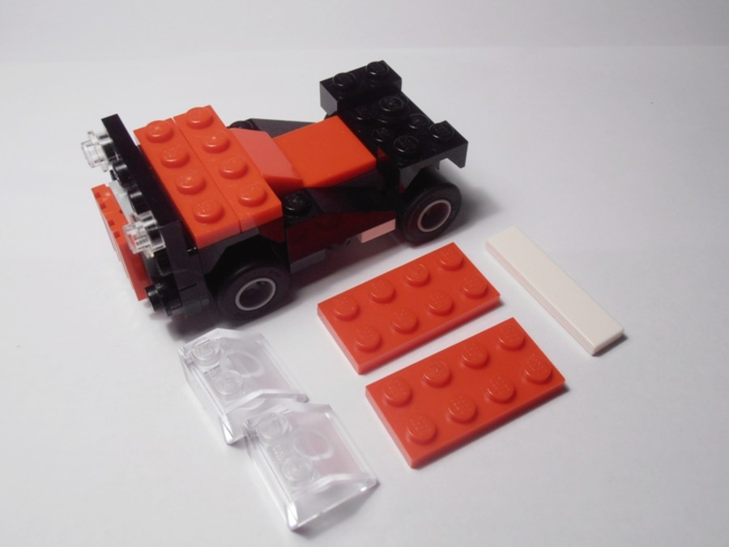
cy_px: 274
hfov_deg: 50.1
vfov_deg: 38.7
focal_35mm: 37
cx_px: 364
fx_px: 779
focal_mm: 6.61
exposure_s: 1/60
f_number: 3.9
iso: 80
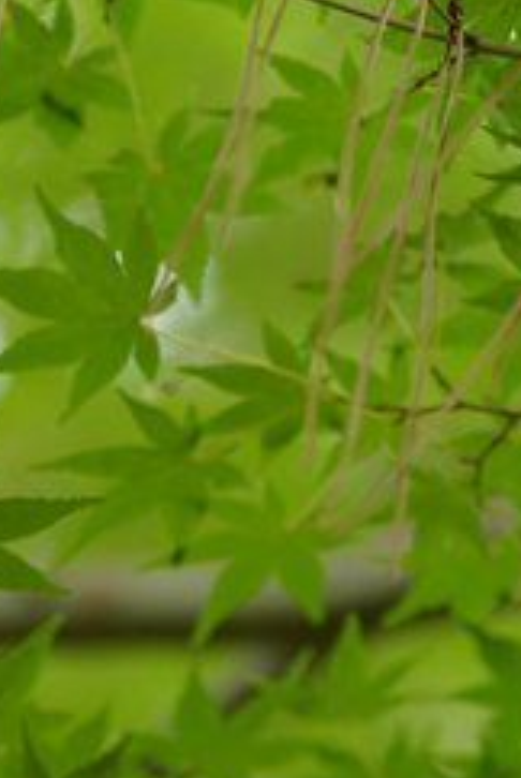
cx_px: 476
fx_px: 5153
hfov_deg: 5.8
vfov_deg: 8.6
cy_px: 96
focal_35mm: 238
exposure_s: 1/125
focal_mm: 75
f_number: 2.8
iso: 200
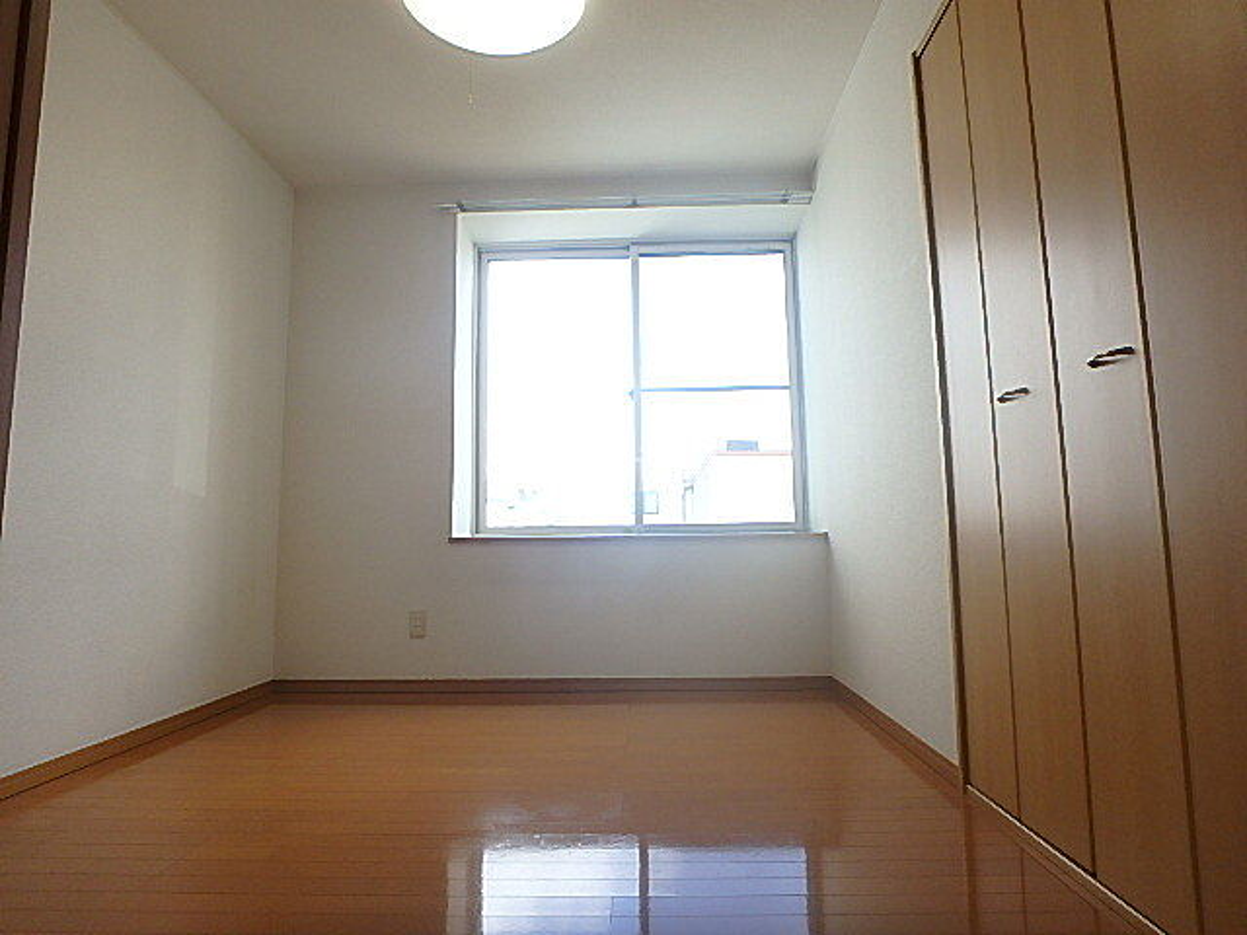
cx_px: 624
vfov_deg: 63.4
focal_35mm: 21
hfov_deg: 79.0
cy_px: 468
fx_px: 756
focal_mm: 3.7
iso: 125
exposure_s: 1/80
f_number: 3.5
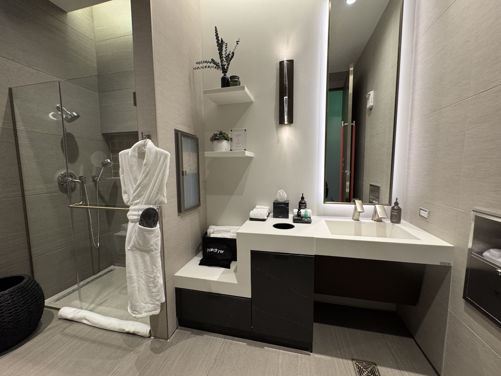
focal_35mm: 14
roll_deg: -0.2
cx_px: 250
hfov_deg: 102.1
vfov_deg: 85.7
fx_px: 203
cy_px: 188
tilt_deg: -5.6
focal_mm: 2.22
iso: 200
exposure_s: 1/60
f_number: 2.2
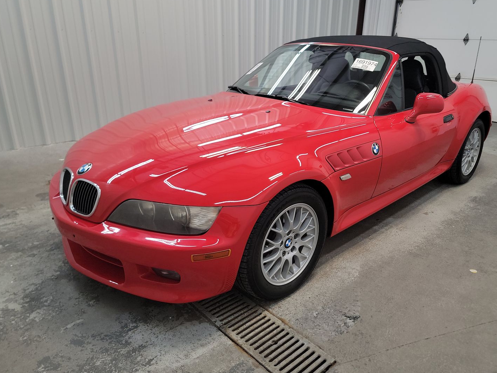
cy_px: 183
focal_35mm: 27
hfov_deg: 65.1
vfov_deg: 51.4
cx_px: 275
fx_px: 388
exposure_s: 1/59
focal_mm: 6.7
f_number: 1.8
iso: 141
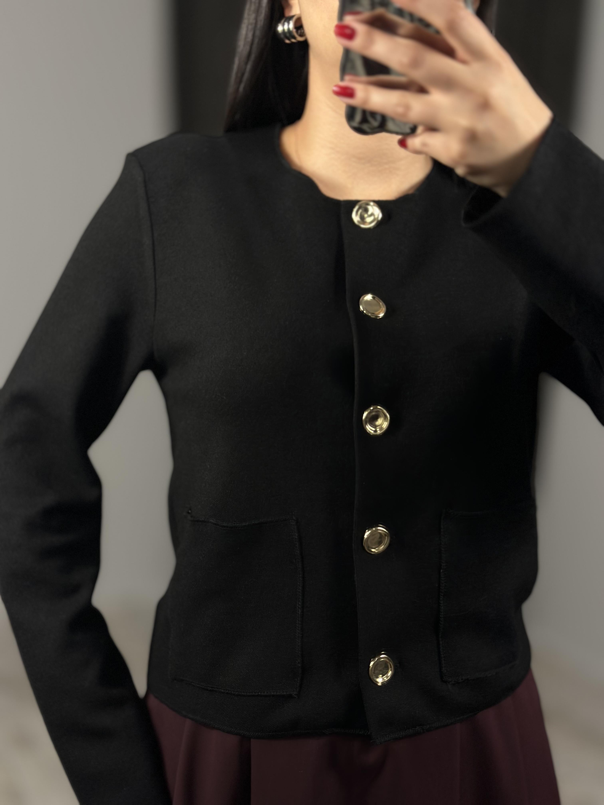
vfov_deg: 39.7
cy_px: 402
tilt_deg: -34.6
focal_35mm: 48
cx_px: 302
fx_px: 1117
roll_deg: +0.3
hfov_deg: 30.3
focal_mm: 6.86
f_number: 1.78
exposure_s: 1/100
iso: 80
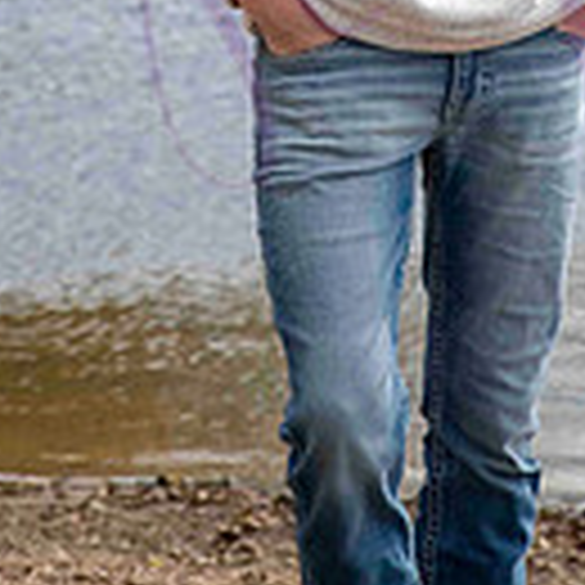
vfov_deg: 3.0
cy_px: -400
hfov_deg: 3.0
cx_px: 459
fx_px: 11223
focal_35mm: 587
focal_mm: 200
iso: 800
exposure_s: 1/640
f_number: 11
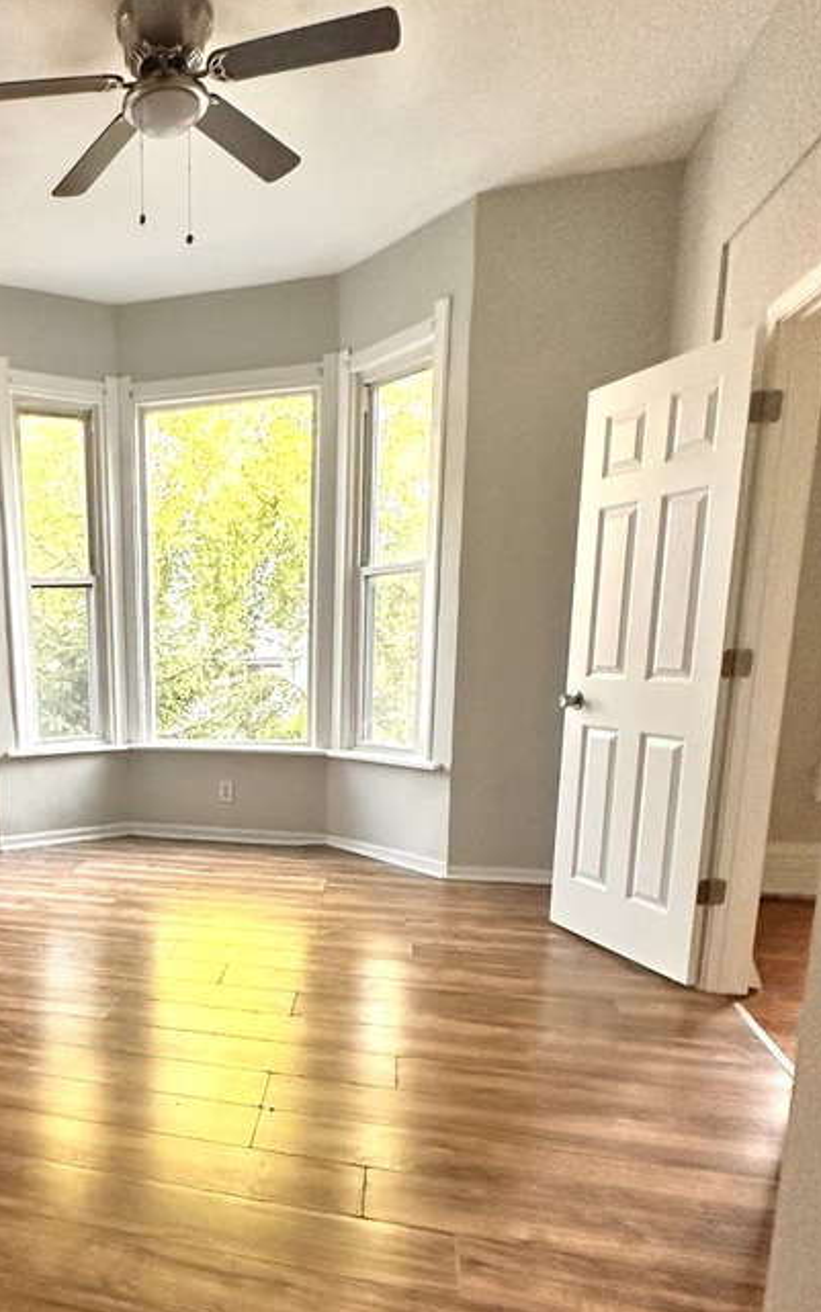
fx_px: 894
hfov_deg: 45.0
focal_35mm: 25
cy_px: 821
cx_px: 88
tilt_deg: -11.0
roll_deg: +1.1
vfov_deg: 71.3
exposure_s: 1/99
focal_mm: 2.22
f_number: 2.2
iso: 320
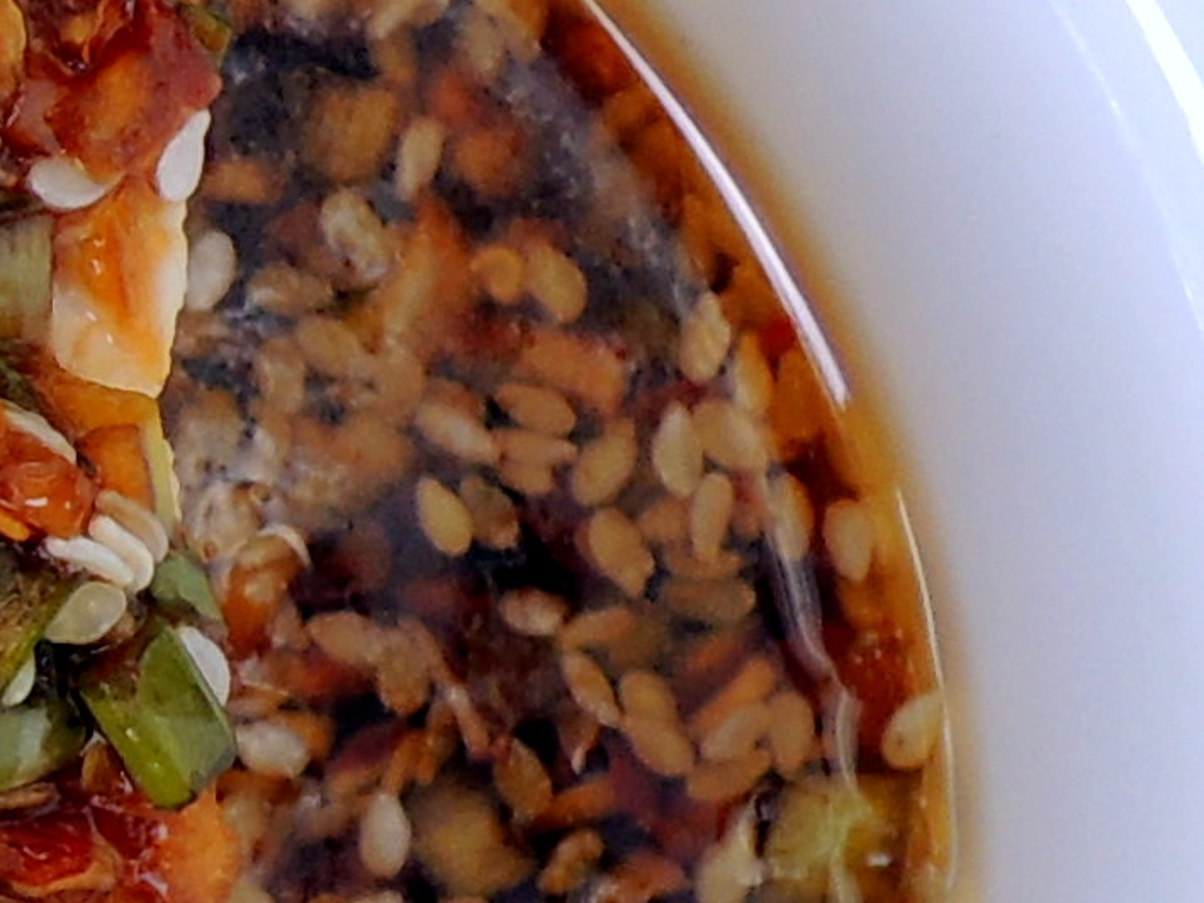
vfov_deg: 5.7
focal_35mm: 260
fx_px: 9045
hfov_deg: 7.1
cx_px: -1741
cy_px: 917
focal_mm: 7.2
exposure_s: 1/60
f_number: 3.3
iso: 100
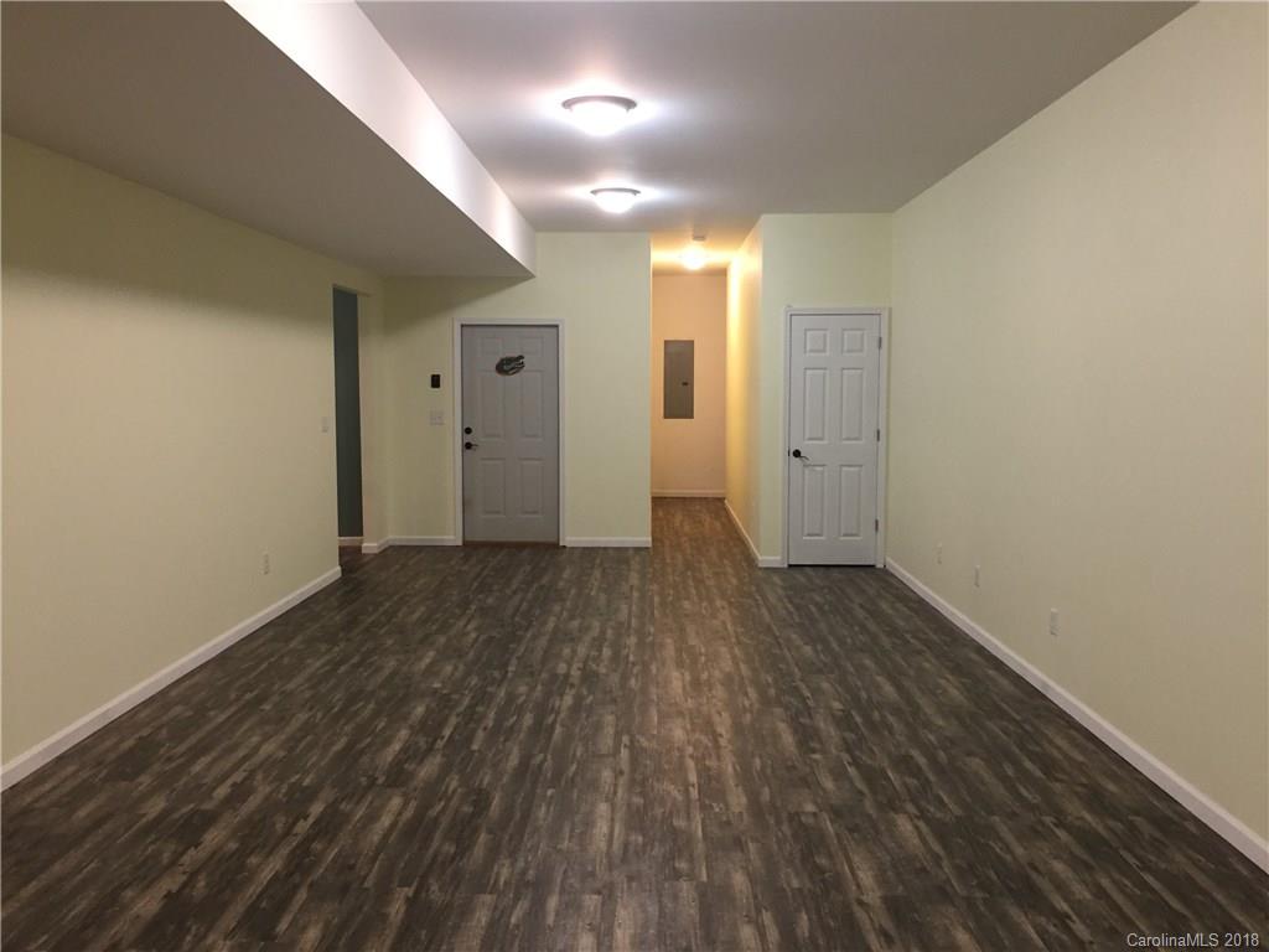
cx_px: 634
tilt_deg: -6.9
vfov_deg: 48.2
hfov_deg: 61.7
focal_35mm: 29
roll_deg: -0.9
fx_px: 1063
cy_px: 476
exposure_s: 1/30
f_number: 2.2
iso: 125
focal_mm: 4.15
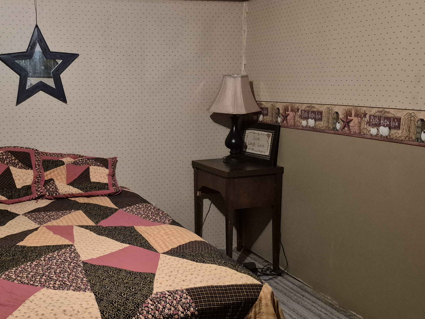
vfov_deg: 35.1
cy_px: 186
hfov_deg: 45.2
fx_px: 503
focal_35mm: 41
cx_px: 149
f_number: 1.8
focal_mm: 5.4
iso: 1600
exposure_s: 1/60
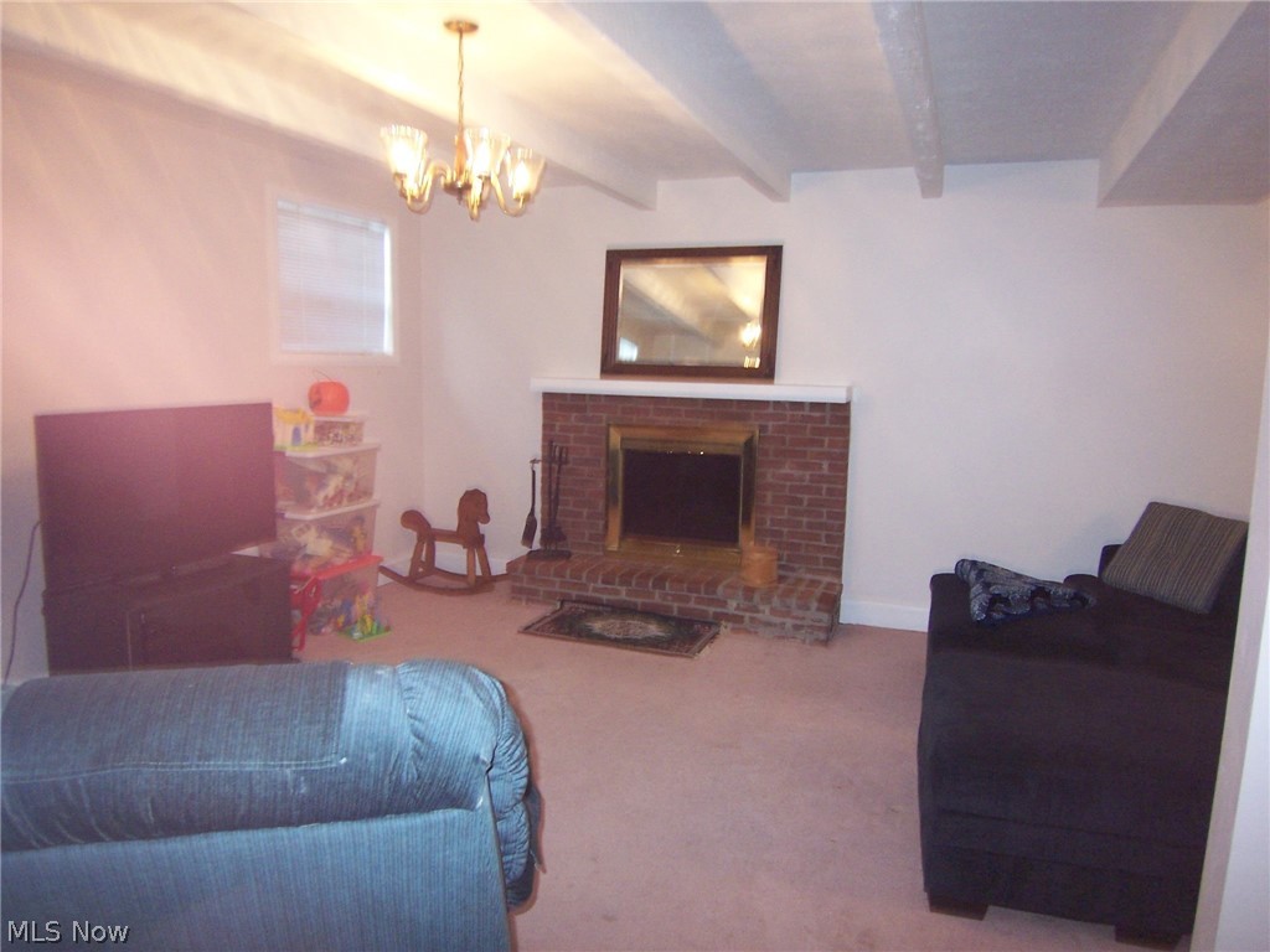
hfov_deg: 73.9
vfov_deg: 58.9
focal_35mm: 23
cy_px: 476
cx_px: 635
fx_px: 844
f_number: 2.8
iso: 200
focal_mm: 3.8
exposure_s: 1/30
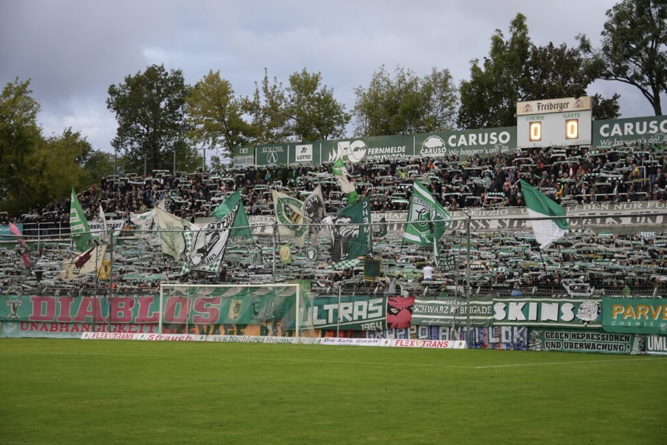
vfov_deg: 19.7
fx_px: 1279
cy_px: 222
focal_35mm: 69
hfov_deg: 29.2
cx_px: 334
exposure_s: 1/160
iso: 640
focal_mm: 46
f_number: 4.5
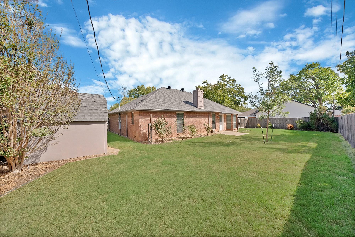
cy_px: 118
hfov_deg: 112.6
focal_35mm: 12
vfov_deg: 90.1
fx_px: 118
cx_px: 178
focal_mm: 12
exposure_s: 1/80
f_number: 9
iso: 640
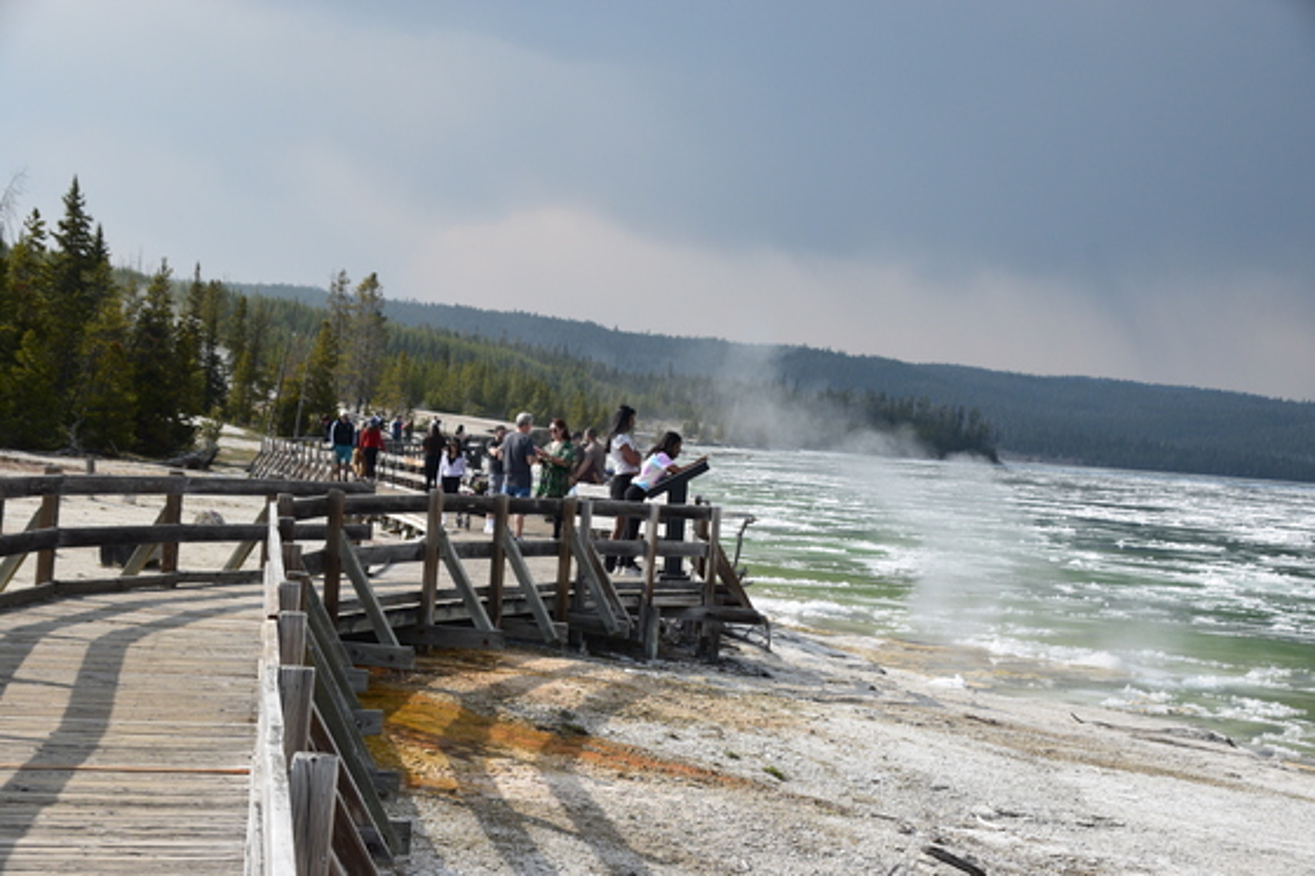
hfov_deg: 27.0
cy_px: 438
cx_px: 658
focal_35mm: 75
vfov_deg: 18.2
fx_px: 2739
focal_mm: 50
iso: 400
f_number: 10
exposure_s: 1/250
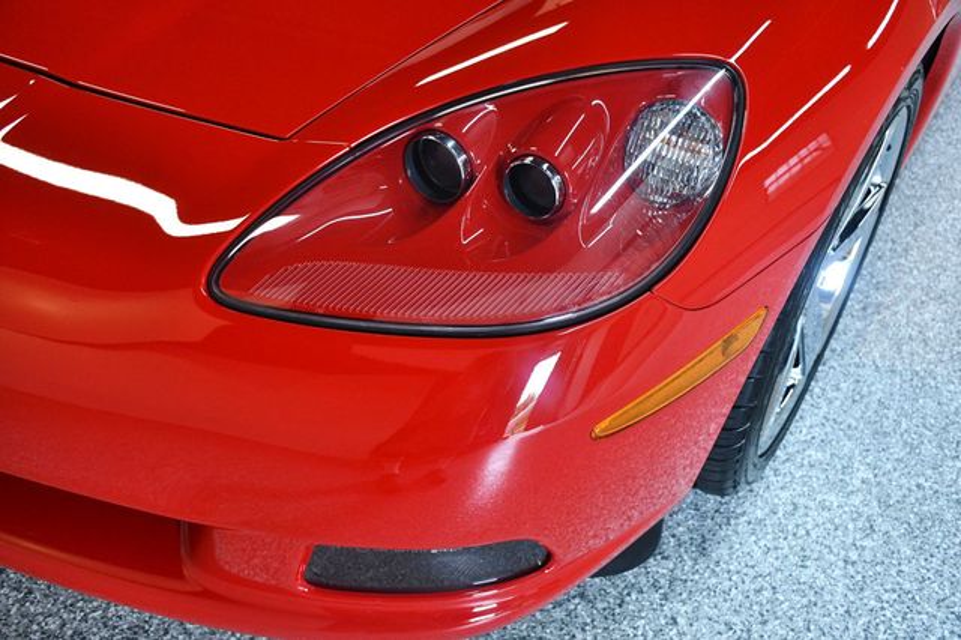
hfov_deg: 49.6
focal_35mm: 39
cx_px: 480
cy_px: 320
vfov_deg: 34.2
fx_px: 1041
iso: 1600
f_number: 3.8
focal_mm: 26
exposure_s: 1/125
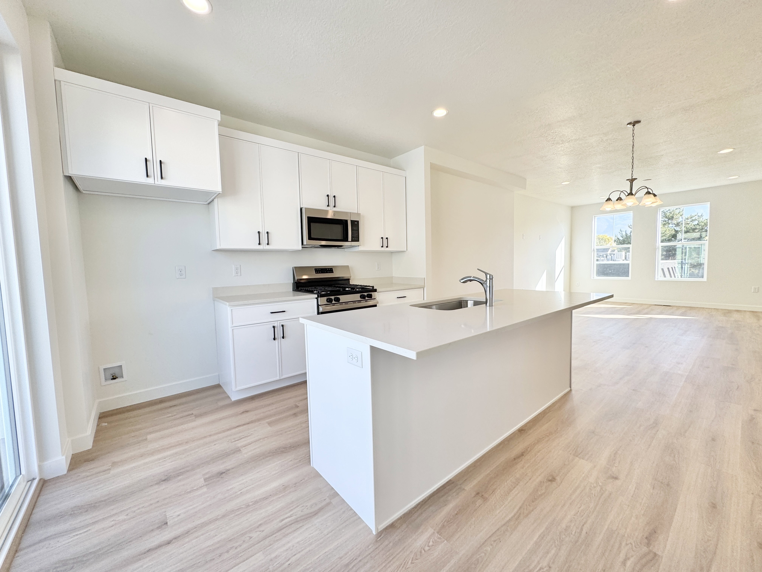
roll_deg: +2.0
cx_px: 381
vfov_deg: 85.7
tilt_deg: -4.1
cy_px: 286
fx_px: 308
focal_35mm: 14
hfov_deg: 102.1
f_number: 2.2
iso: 40
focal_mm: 2.22
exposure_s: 1/128
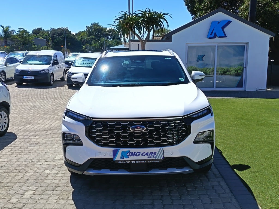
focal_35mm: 36
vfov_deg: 39.7
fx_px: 290
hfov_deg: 51.4
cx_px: 140
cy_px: 104
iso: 100
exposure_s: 1/1085
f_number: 1.75
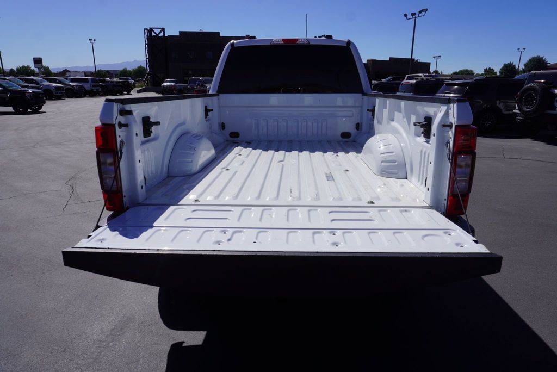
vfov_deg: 53.2
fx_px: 372
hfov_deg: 73.7
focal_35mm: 24
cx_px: 278
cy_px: 186
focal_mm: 16
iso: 100
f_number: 10
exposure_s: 1/400
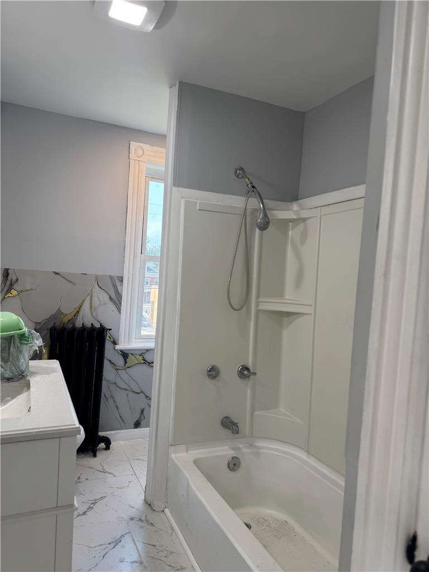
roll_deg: -2.6
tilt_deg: -1.9
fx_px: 397
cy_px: 286
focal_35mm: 24
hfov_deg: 56.8
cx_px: 214
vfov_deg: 71.6
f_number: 1.78
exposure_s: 1/162
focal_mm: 6.76
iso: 80
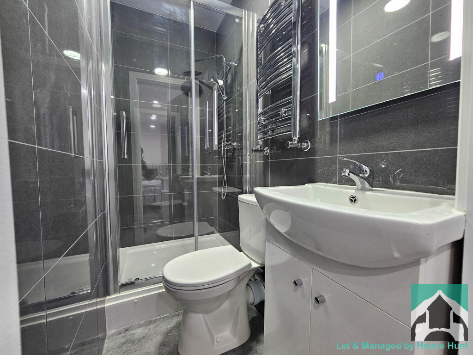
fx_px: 178
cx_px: 236
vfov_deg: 89.9
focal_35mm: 13
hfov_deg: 106.2
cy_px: 178
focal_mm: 2.2
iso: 320
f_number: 2.2
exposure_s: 1/33
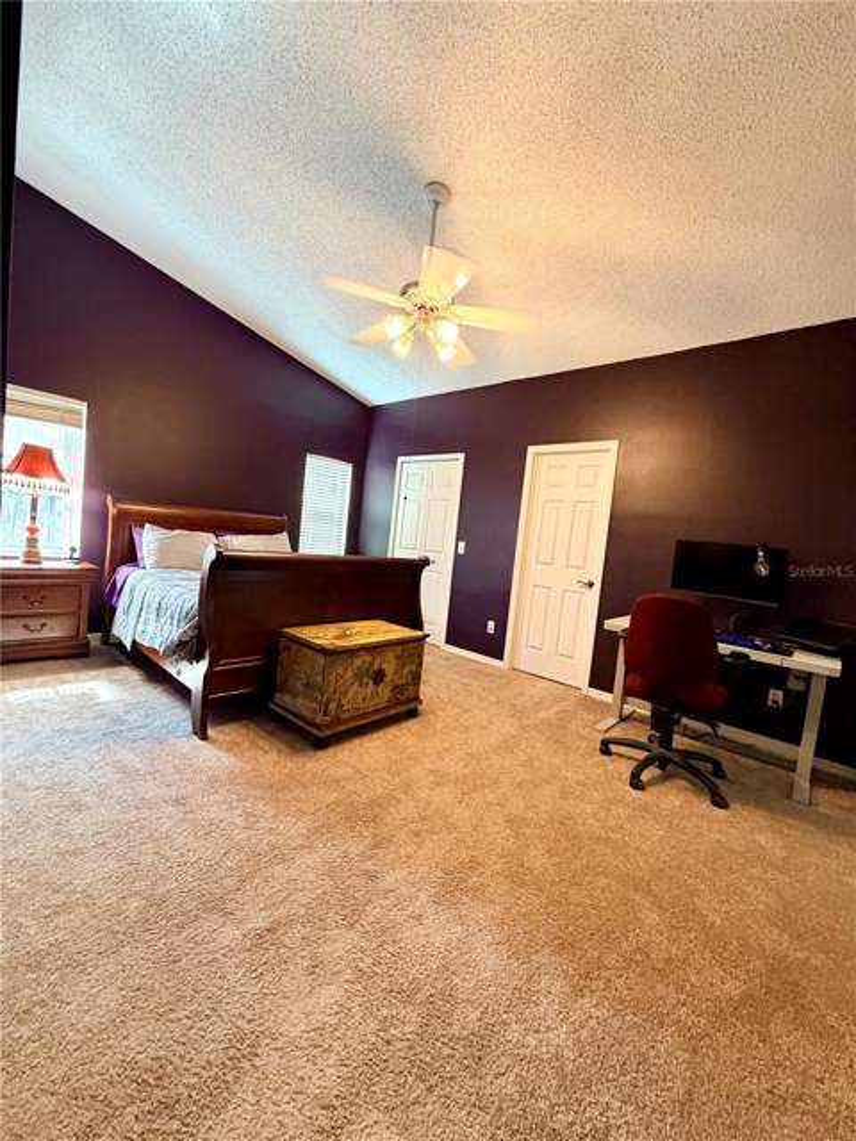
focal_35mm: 14
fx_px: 462
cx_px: 428
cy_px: 570
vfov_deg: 102.1
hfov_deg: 85.7
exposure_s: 1/60
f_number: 2.2
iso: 400
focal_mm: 2.22
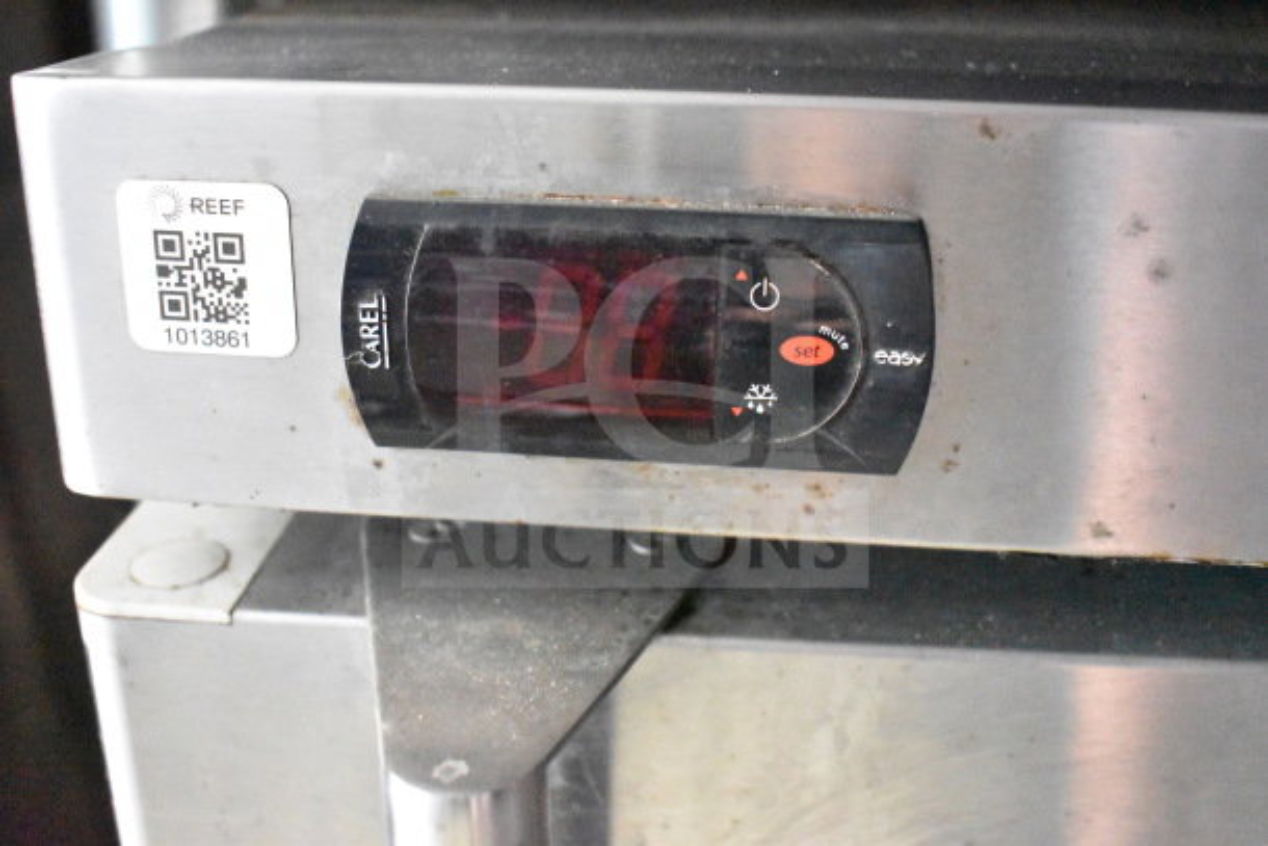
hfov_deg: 47.9
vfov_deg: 33.0
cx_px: 634
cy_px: 423
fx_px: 1427
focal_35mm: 40
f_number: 4
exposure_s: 1/40
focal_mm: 27
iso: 25600
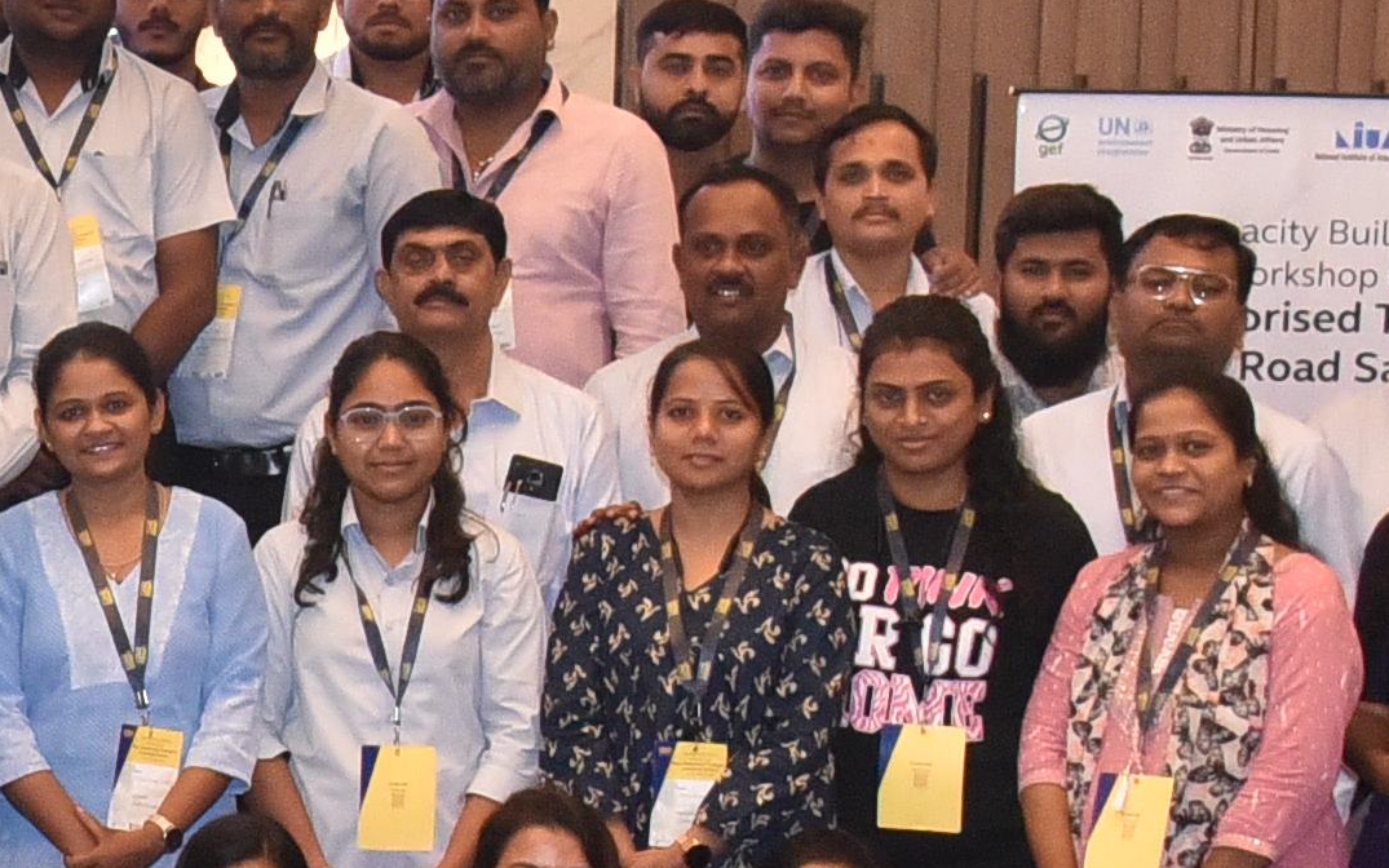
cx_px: -912
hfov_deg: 14.0
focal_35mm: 137
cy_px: 541
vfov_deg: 9.6
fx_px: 5186
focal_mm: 24
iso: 2500
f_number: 6.3
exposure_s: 1/125
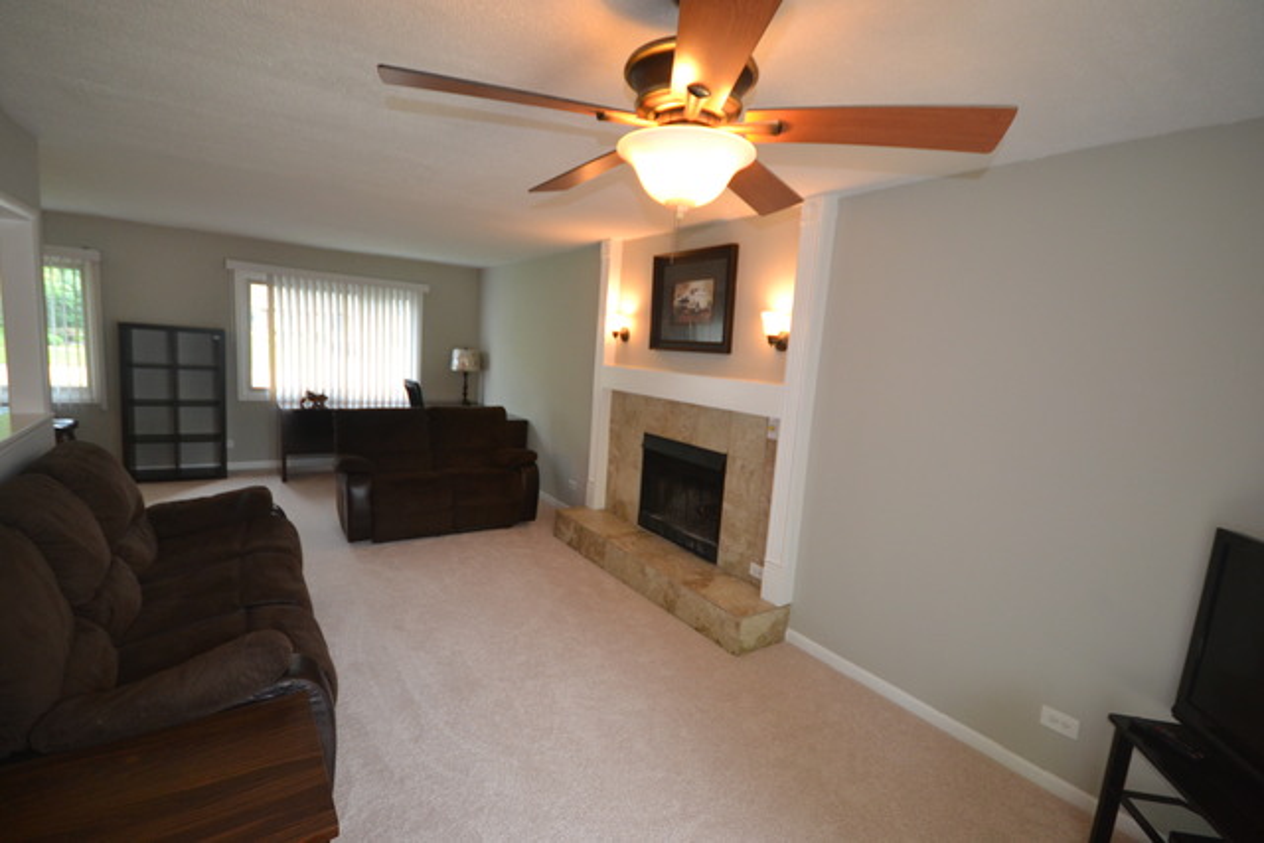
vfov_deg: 77.4
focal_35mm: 15
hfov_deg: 100.4
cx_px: 632
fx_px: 527
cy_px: 422
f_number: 4
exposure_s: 1/60
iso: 1000
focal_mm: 10
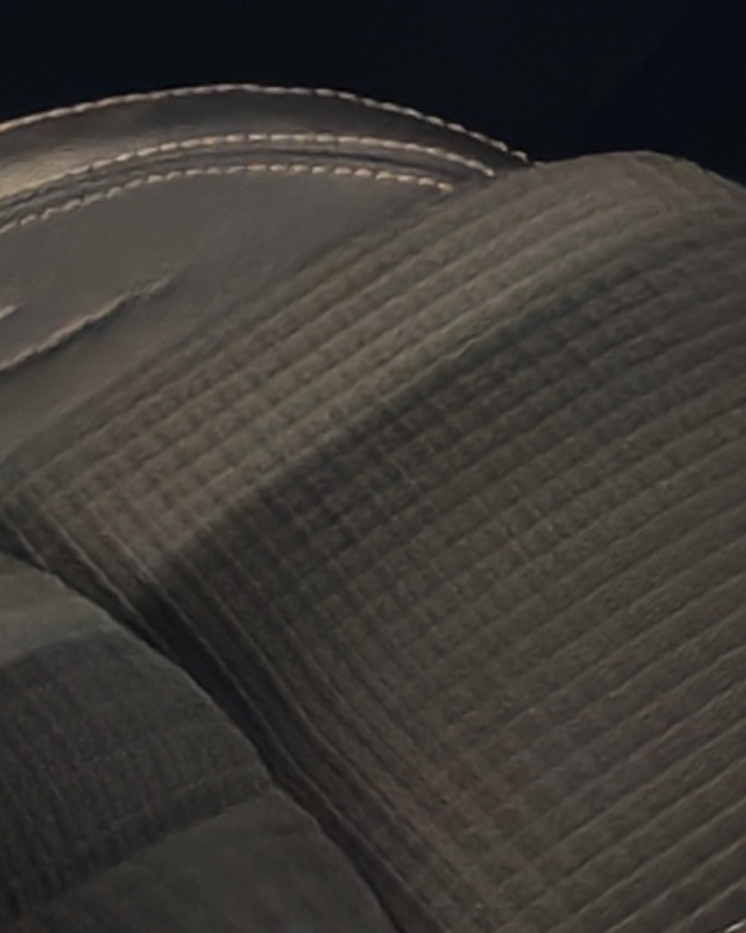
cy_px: 128
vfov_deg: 8.3
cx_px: 2697
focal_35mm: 232
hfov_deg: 5.9
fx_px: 6405
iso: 1087
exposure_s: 1/100
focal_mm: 6.12
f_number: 1.9
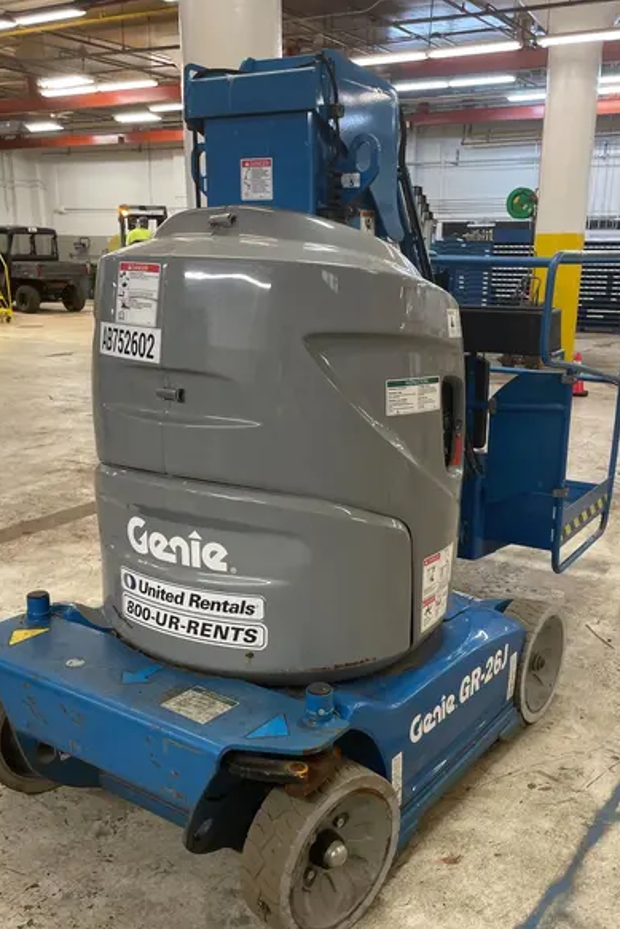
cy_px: 520
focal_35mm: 34
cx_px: 339
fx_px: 878
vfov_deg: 55.6
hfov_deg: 38.9
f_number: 1.6
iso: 80
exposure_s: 1/60
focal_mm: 4.2
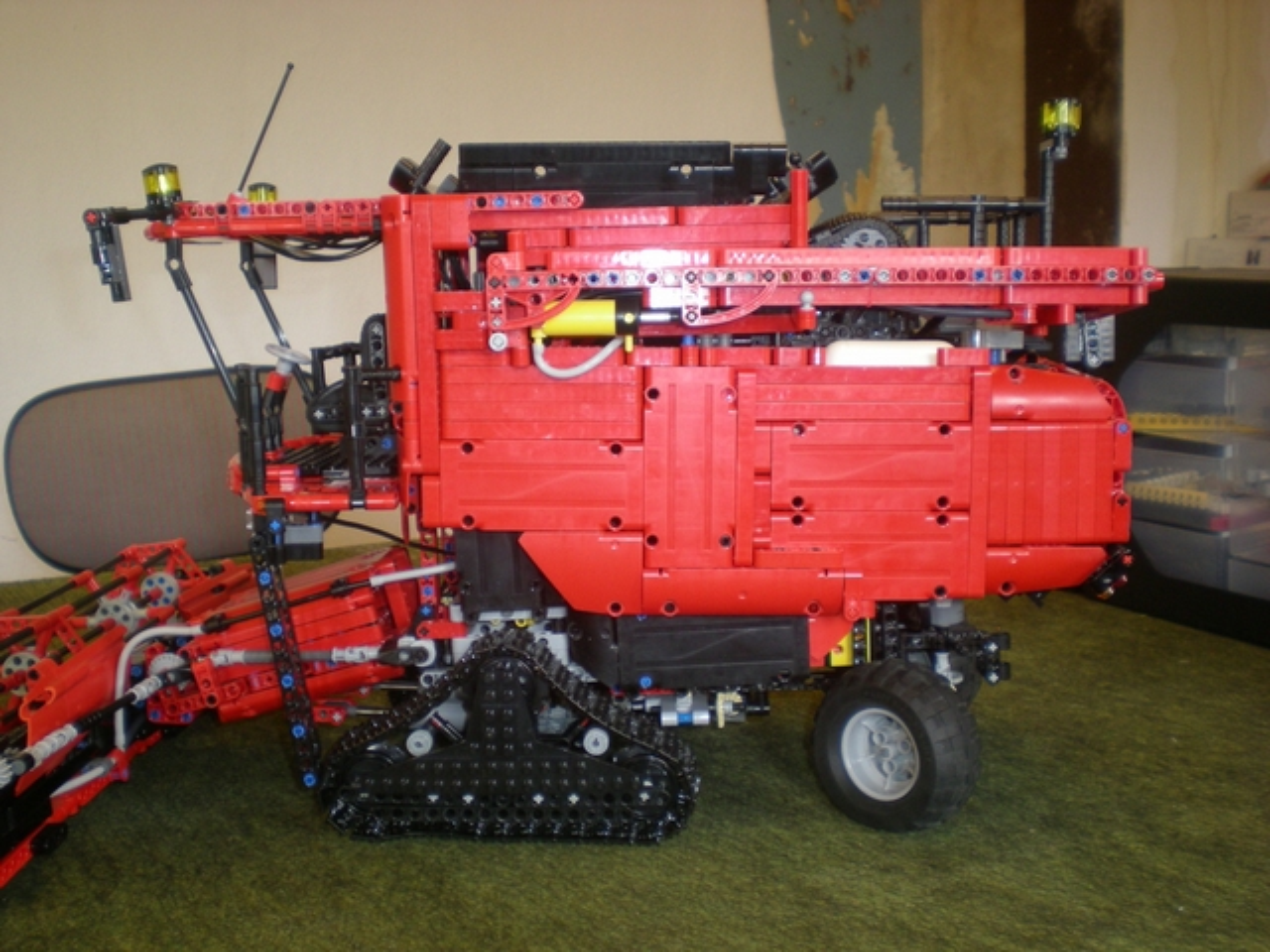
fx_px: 1394
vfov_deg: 37.7
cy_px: 476
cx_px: 635
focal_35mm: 38
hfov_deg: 49.0
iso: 100
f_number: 3.1
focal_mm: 6.3
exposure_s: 1/30
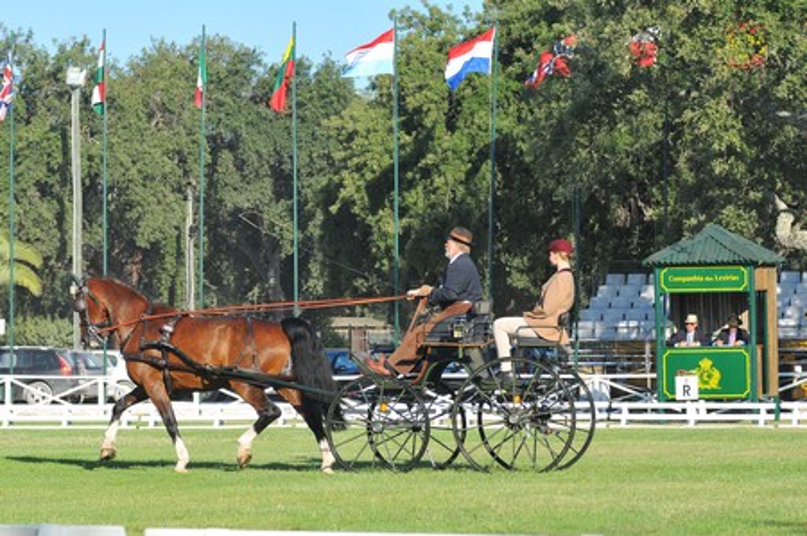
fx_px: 3191
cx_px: 404
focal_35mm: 142
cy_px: 268
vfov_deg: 9.6
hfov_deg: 14.4
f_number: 5.6
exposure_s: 1/640
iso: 320
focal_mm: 95
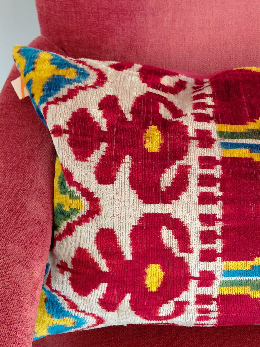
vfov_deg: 69.4
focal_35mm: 25
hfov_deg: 54.9
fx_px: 250
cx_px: 130
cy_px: 174
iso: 320
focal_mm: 4.69
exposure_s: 1/60
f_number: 1.8
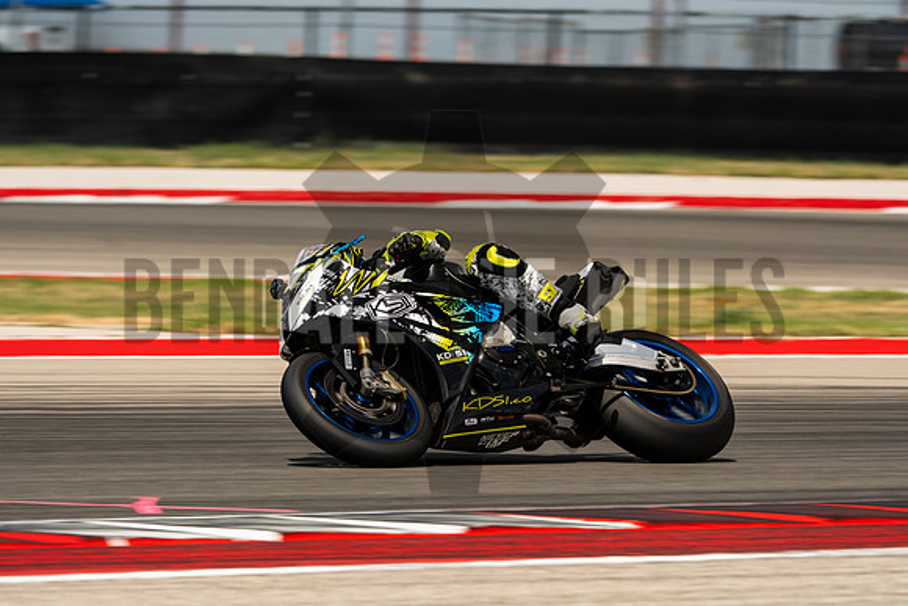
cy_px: 303
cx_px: 454
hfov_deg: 4.9
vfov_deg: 3.3
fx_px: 10595
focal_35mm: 420
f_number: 7.1
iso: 160
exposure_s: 1/320
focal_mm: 280
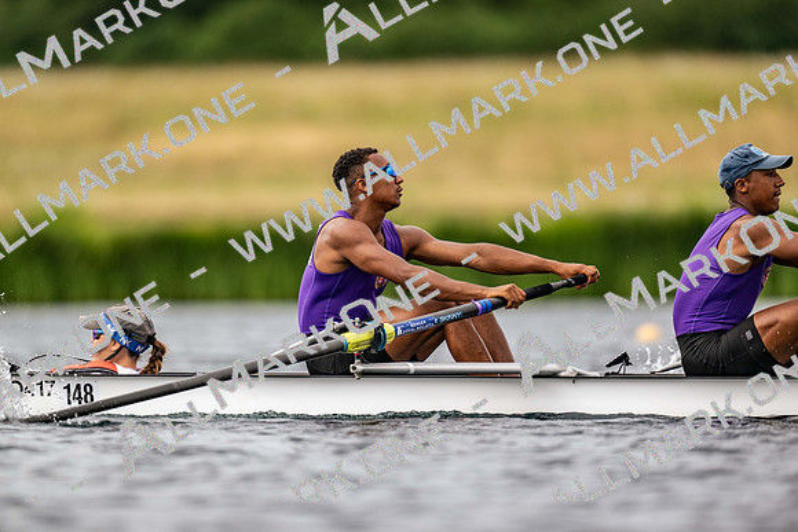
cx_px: 399
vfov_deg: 2.3
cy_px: 266
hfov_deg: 3.4
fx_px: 13302
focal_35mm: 600
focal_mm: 600
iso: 400
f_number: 4
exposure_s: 1/2500
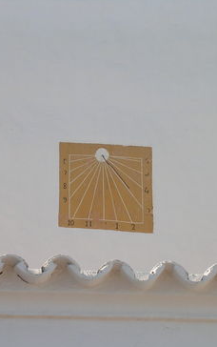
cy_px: 174
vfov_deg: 12.8
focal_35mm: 164
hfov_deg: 8.0
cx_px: 104
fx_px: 1549
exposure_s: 1/230
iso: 50
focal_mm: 17.4
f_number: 4.9
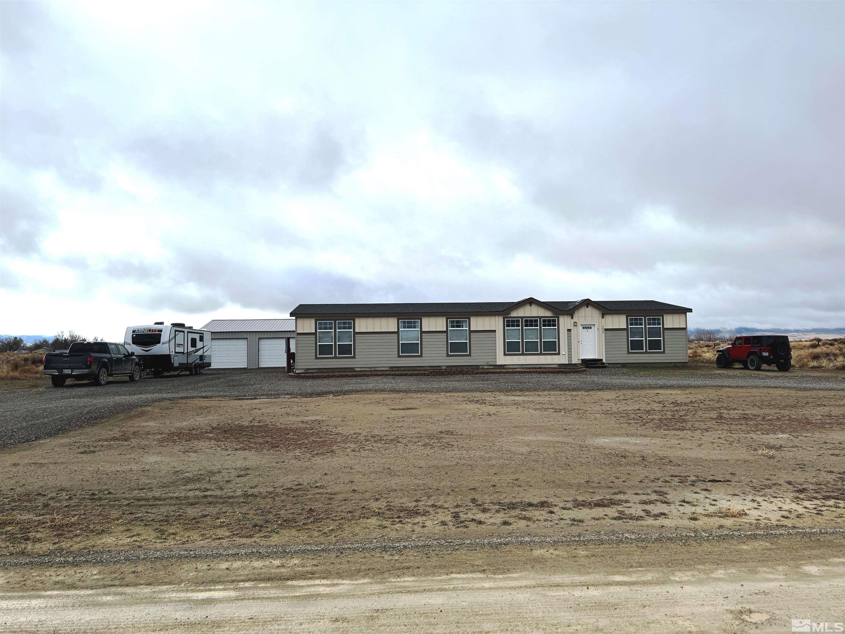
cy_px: 317
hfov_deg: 71.6
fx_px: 586
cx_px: 422
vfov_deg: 56.8
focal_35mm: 24
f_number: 1.78
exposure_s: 1/3413
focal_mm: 6.86
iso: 80
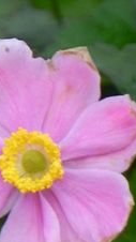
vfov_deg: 1.9
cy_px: 343
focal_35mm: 1122
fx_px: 7198
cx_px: 168
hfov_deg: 1.1
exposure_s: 1/80
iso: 160
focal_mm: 51.8
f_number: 5
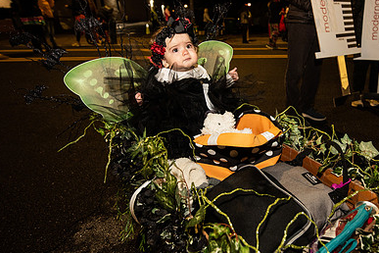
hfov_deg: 72.0
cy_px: 121
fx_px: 253
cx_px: 246
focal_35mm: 24
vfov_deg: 53.1
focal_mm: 16
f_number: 3.5
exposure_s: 1/80
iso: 2000
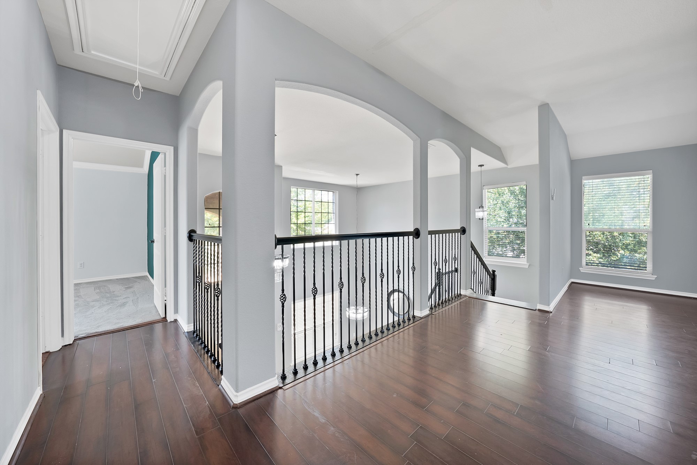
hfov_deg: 112.6
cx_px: 348
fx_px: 232
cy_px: 232
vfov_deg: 90.0
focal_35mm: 12
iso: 640
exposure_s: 1/4
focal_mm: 12
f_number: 8
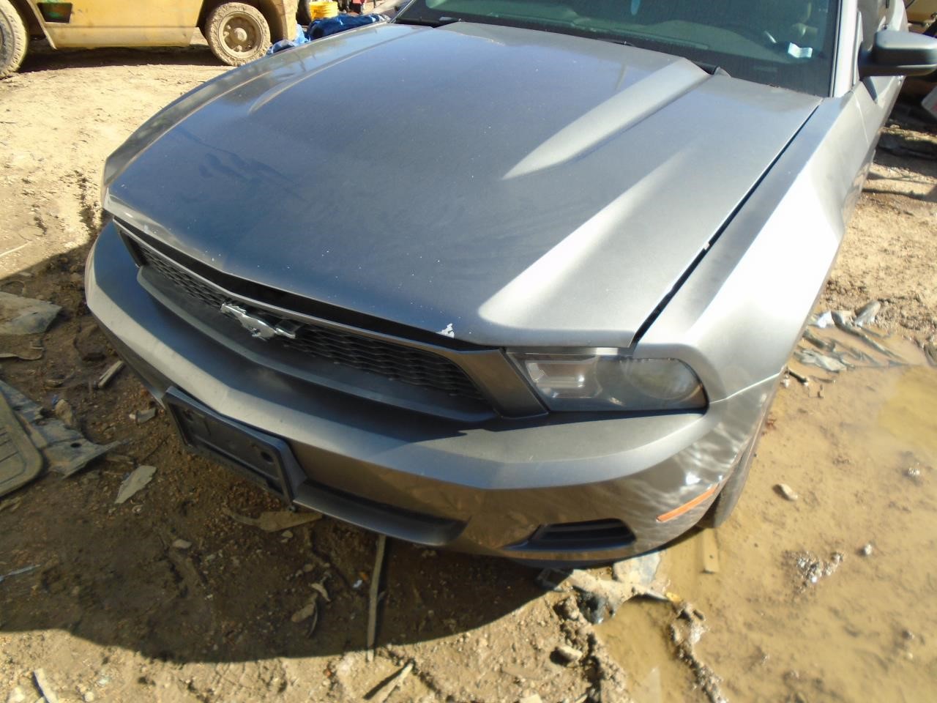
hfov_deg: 67.3
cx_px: 468
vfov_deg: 53.1
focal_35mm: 26
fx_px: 704
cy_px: 352
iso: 100
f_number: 3.2
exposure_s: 1/400
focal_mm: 4.6
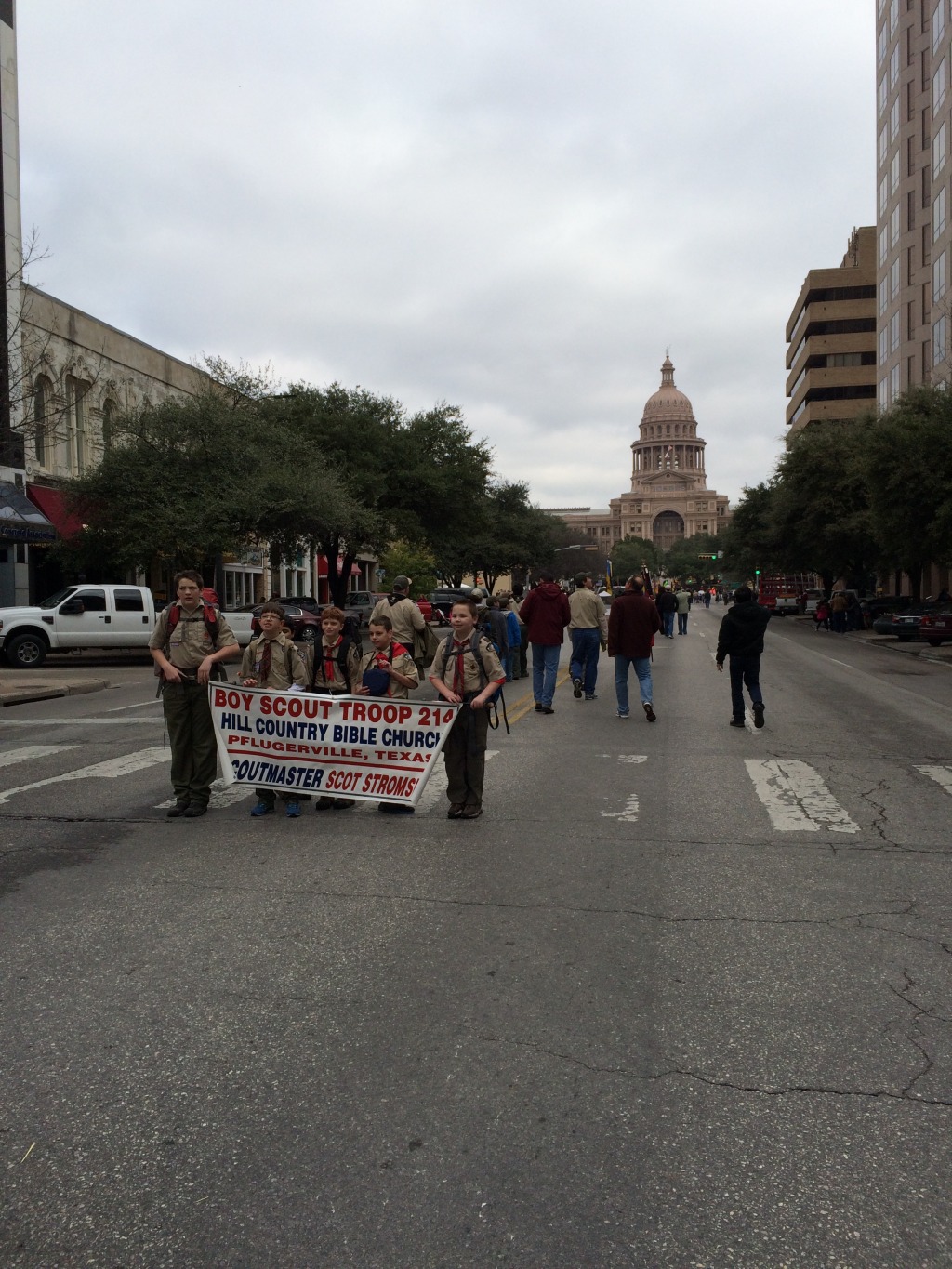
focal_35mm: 29
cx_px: 476
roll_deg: +1.7
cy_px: 634
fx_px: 1063
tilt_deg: -0.9
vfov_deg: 61.7
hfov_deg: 48.2
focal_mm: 4.15
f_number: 2.2
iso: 32
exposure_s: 1/1414
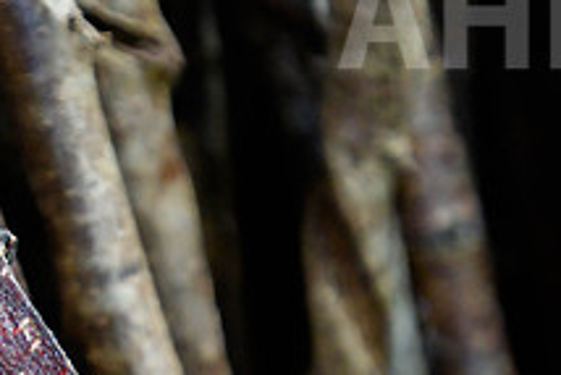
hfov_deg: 20.7
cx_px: -18
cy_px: 329
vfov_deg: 14.3
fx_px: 1481
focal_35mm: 95
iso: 640
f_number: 2.8
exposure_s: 1/80
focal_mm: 35
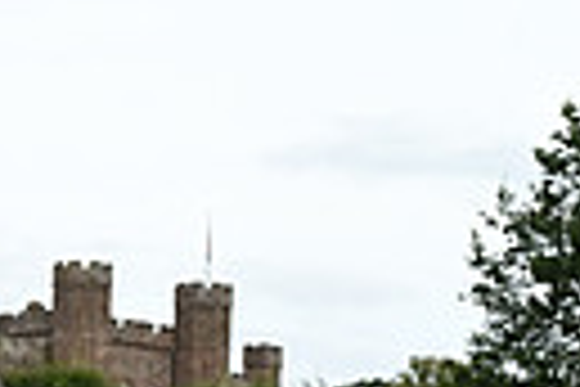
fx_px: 3480
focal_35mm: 216
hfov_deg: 9.1
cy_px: 583
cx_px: -427
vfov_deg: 6.3
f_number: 5.6
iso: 720
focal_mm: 48
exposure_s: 1/1250
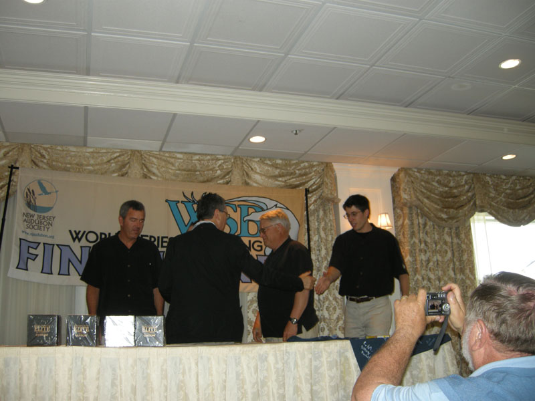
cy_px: 200
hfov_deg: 52.6
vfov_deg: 40.7
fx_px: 541
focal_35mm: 35
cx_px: 268
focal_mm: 7.5
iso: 85
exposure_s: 1/30
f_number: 2.7
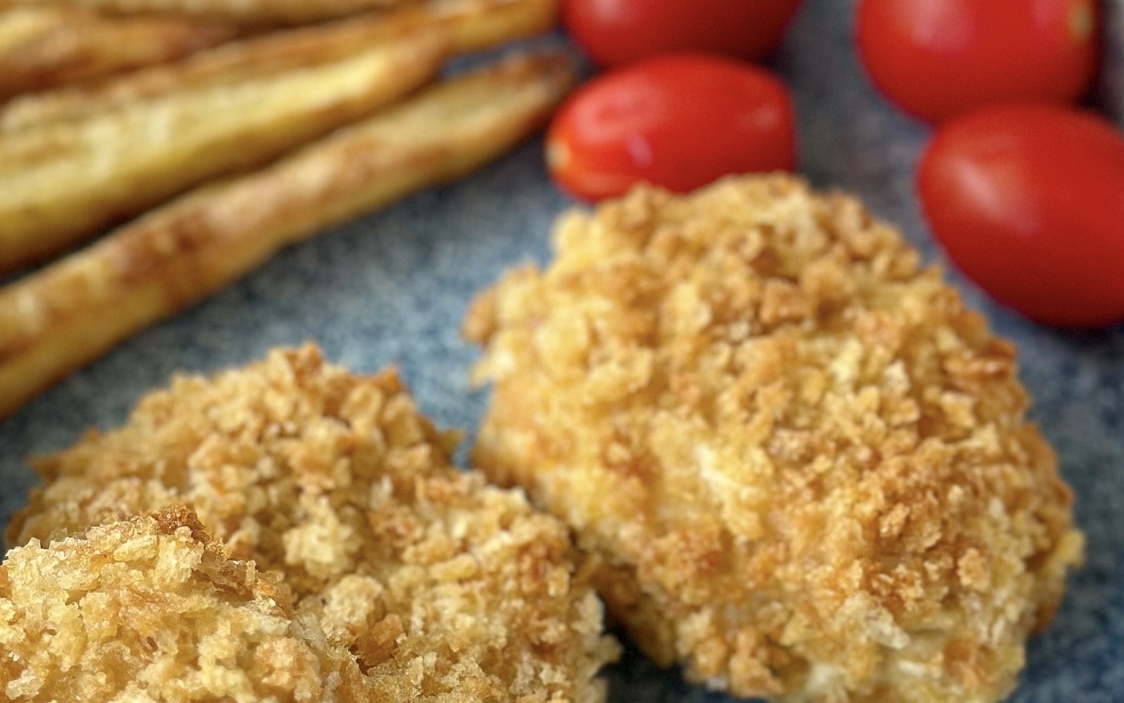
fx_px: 3799
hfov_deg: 16.8
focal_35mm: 124
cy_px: 267
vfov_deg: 10.6
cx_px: 370
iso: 80
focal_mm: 6.86
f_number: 1.8
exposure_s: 1/240
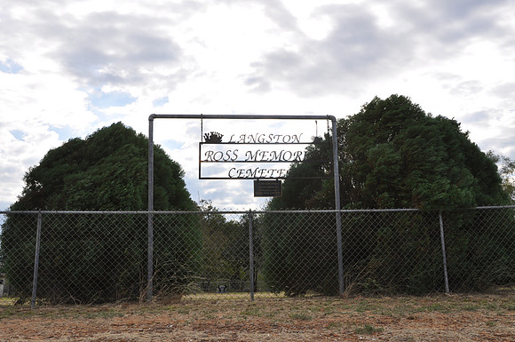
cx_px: 258
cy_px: 171
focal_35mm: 45
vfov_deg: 29.8
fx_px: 643
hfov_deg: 43.7
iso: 200
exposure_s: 1/200
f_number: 13
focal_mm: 30
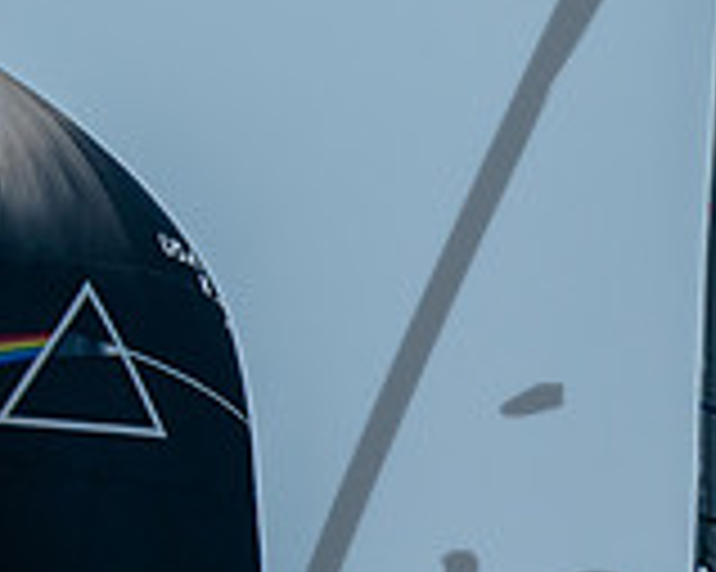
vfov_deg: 1.5
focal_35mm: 1001
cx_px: 1528
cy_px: 735
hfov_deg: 1.9
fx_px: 21199
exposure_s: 1/2000
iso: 200
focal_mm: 160
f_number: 5
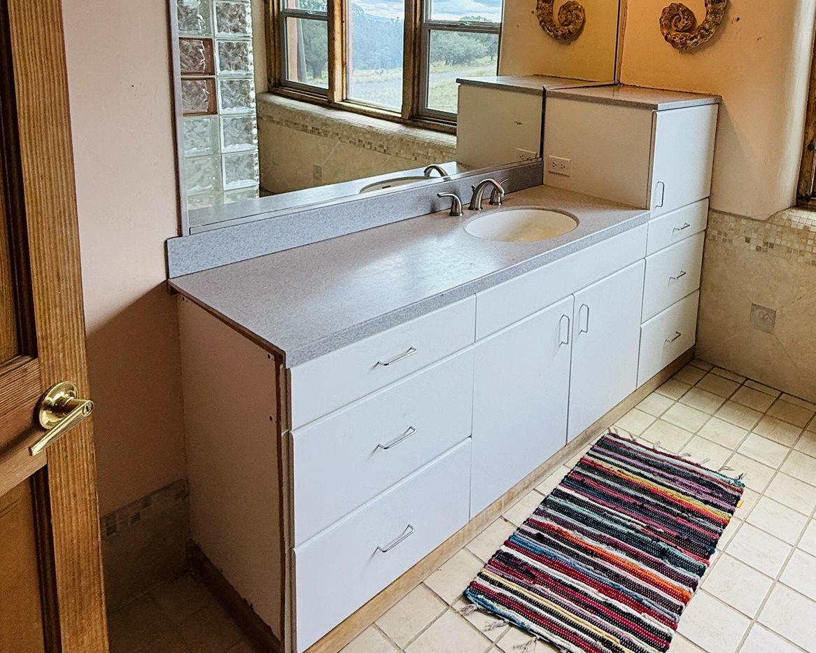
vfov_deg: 50.5
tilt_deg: -8.7
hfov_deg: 62.2
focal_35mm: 27
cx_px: 554
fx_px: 652
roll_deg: -3.0
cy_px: 148
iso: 64
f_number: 2.2
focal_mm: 2.22
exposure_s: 1/215
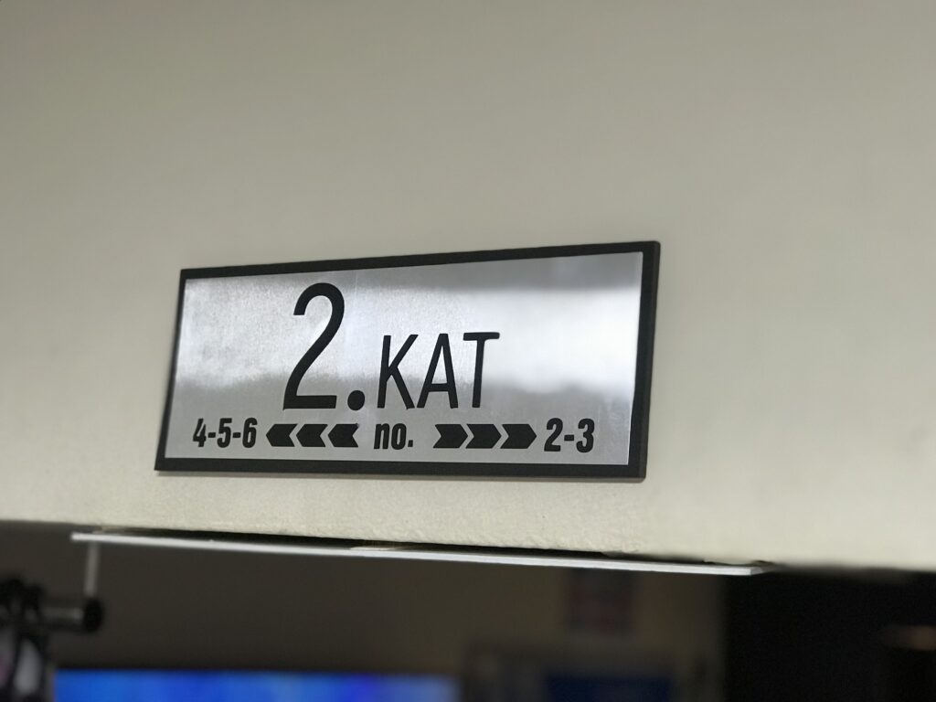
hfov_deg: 33.8
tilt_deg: +11.3
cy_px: 351
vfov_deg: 25.7
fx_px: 1541
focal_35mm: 57
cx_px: 468
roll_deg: -3.7
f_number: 2.8
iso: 160
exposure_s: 1/50
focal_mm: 6.6
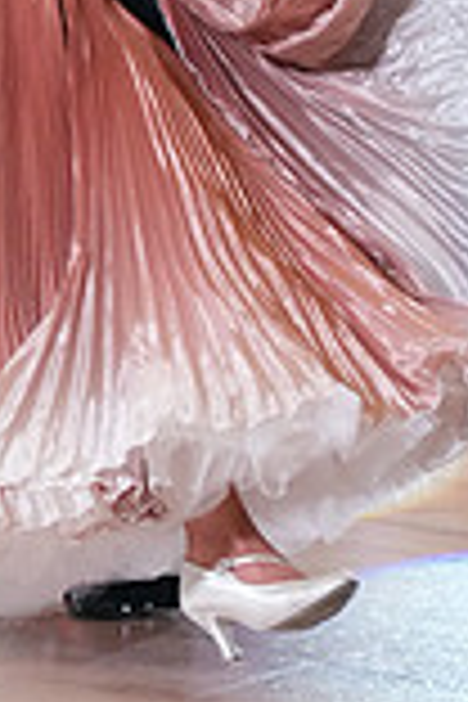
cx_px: 191
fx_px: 7624
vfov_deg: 5.2
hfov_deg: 3.5
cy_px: -234
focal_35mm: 391
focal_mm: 105
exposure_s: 1/400
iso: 3200
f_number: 4
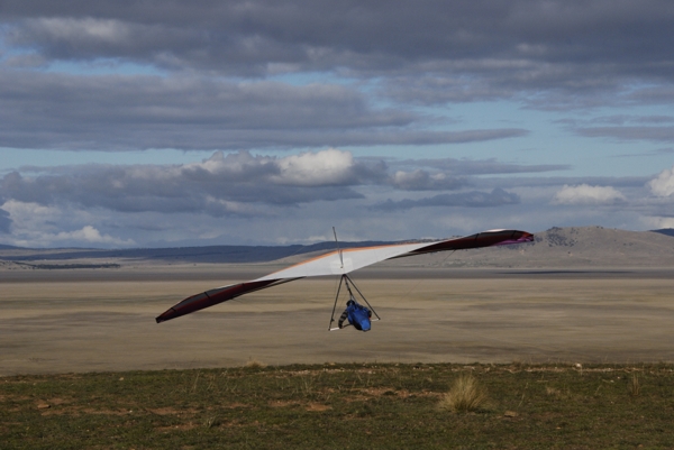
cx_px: 337
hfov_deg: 19.4
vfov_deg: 13.1
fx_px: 1967
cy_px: 225
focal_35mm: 105
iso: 400
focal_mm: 70
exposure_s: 1/640
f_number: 16
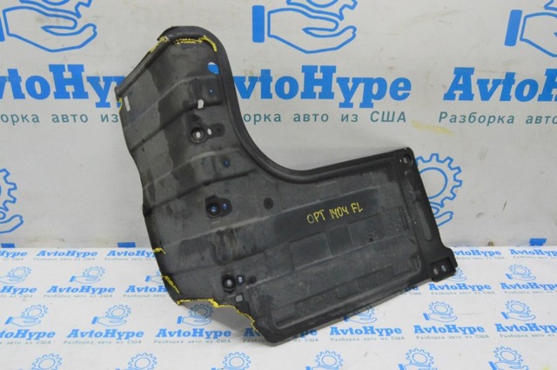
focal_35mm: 30
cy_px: 185
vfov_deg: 43.5
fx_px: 464
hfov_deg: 62.0
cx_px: 278
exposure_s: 1/20
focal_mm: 20
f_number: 20
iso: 6400
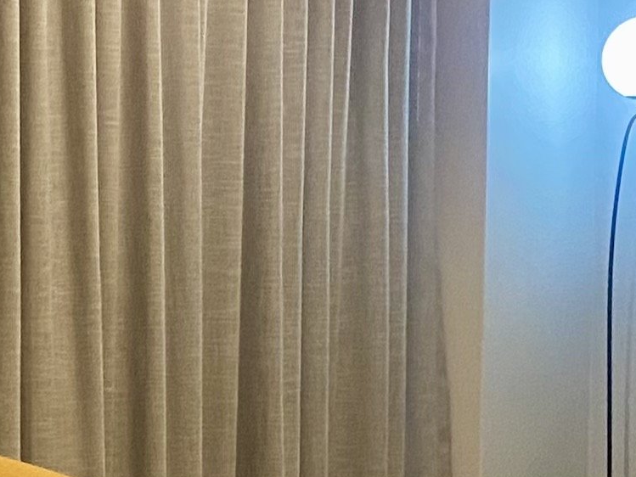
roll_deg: -1.0
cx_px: 200
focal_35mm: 140
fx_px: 2573
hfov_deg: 14.1
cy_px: 452
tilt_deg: -4.1
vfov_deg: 10.5
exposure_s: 1/50
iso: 320
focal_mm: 4.25
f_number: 1.8
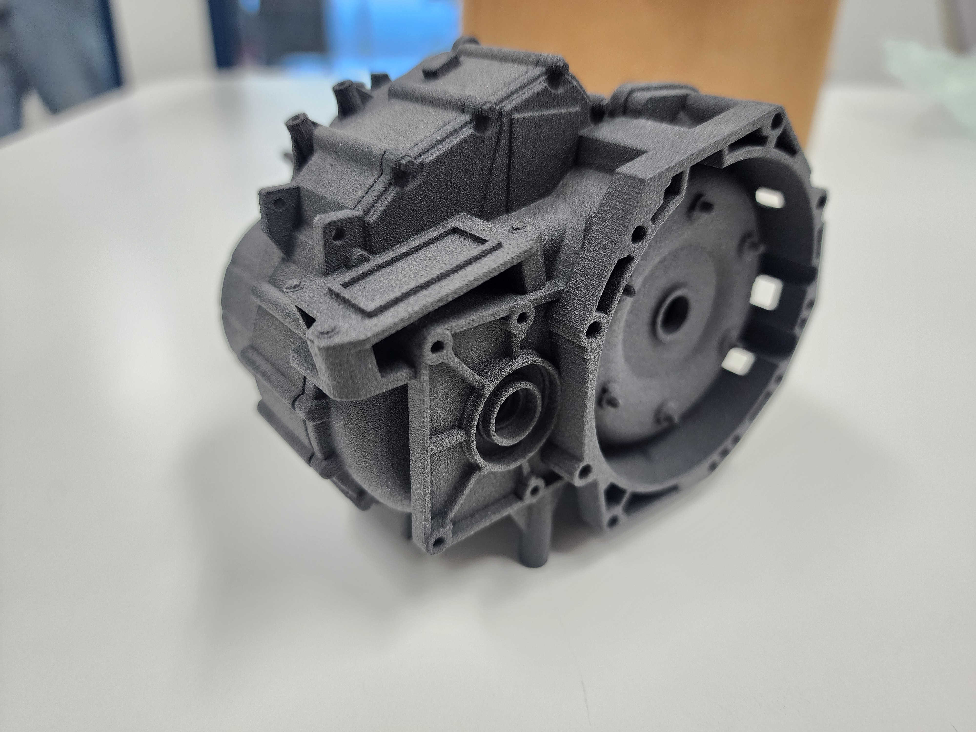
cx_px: 488
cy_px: 366
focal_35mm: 23
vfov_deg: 58.9
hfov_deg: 73.9
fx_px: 648
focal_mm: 6.4
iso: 250
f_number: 1.8
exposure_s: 1/120
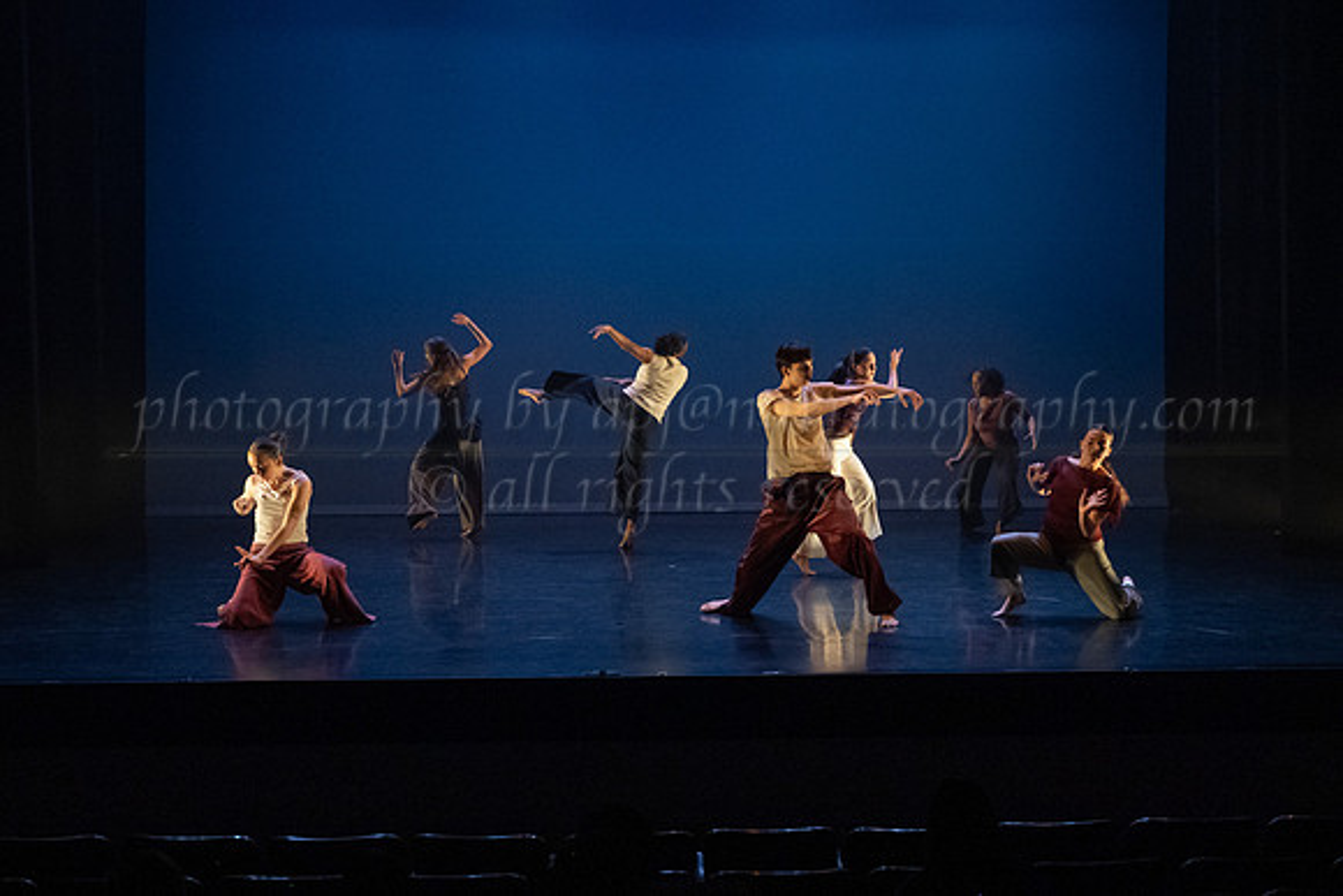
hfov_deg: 34.2
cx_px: 771
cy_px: 461
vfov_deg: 23.3
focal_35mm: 58
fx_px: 2177
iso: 4000
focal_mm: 47
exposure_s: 1/400
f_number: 3.5
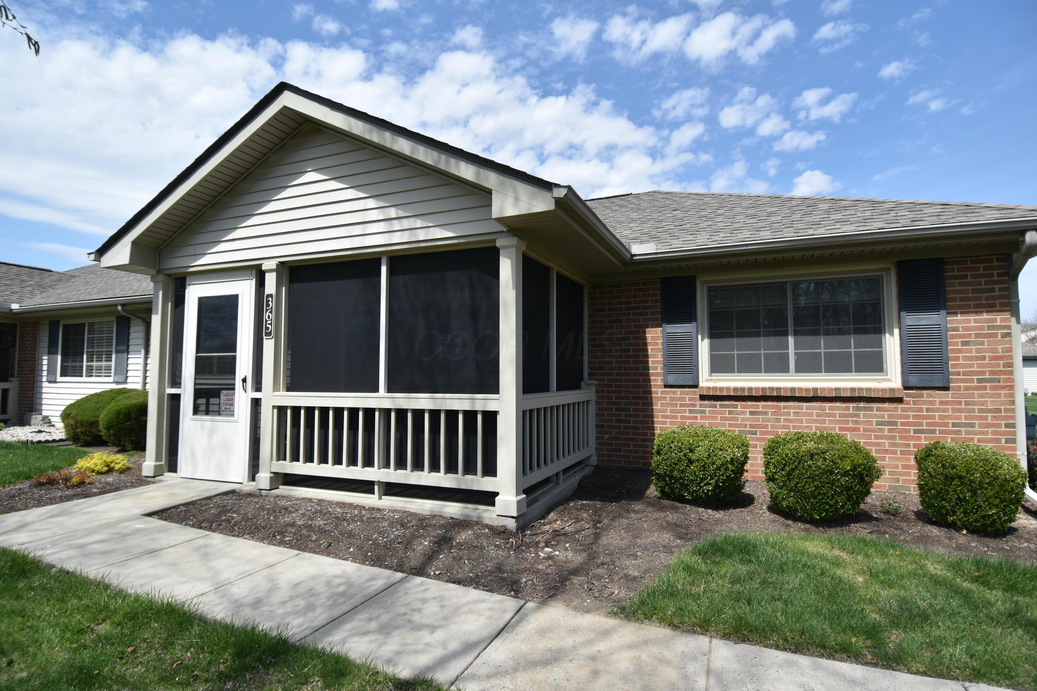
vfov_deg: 67.4
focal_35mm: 18
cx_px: 518
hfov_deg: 90.0
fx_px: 518
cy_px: 346
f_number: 5
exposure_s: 1/2500
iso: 320
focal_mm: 12
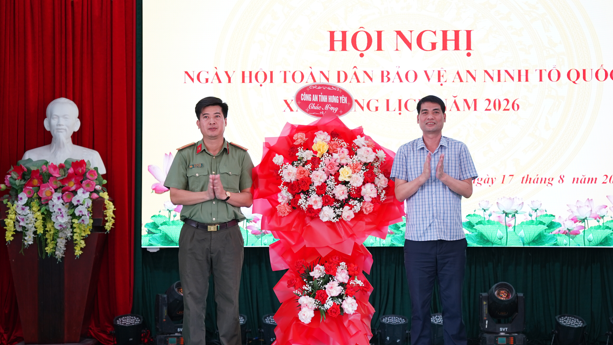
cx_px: 320
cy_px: 164
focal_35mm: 79
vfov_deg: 15.3
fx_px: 1285
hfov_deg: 26.8
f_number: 2.8
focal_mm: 58.8
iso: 320
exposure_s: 1/60
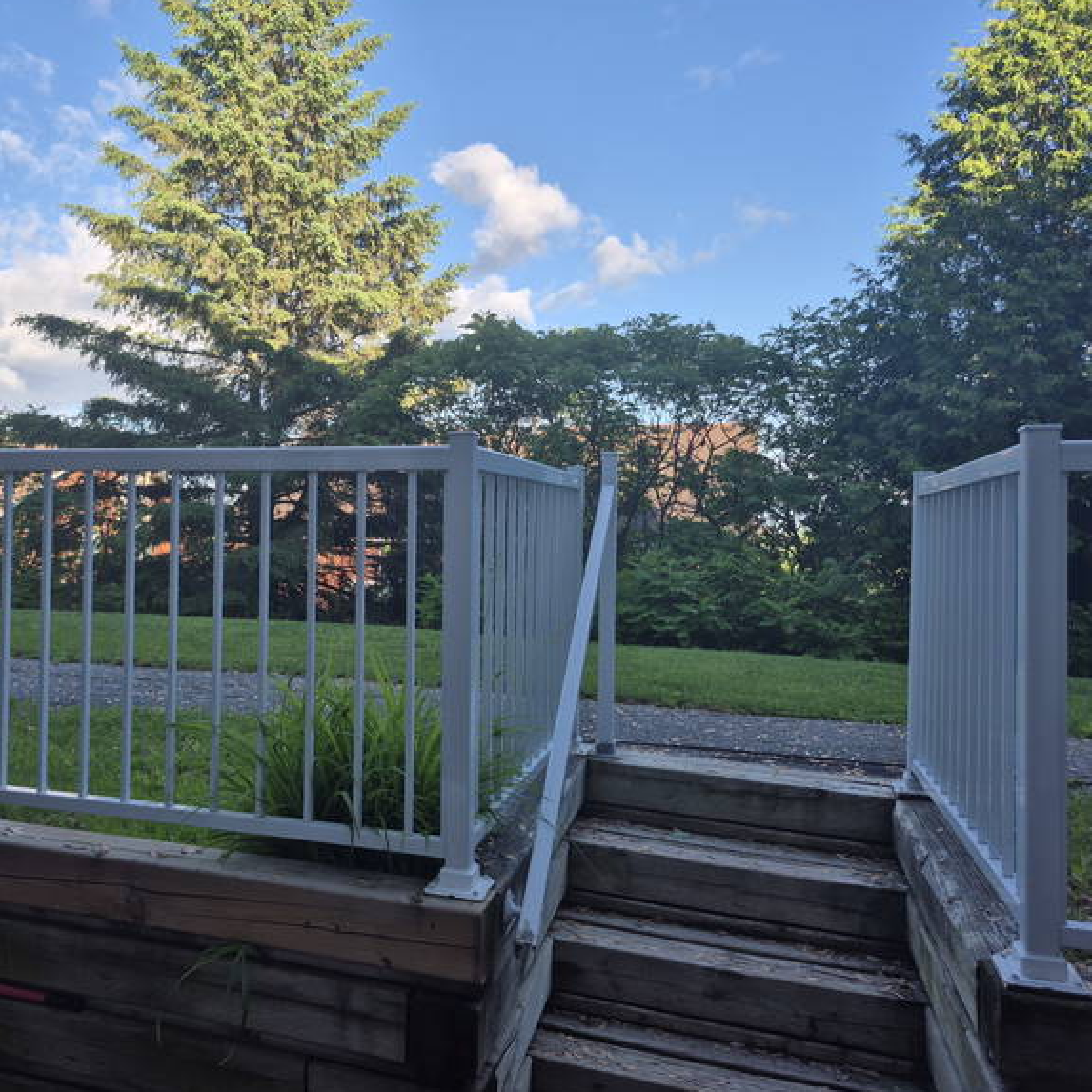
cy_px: 537
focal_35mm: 28
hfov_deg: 56.3
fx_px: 999
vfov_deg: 57.3
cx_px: 385
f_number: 1.8
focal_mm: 5.4
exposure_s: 1/756
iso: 25
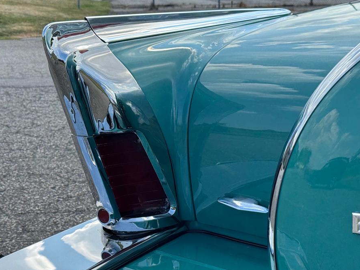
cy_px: 191
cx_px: 192
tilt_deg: -15.8
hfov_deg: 28.1
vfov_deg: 21.2
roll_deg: +1.3
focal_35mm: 69
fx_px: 718
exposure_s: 1/2045
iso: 64
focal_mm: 6.76
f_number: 1.78
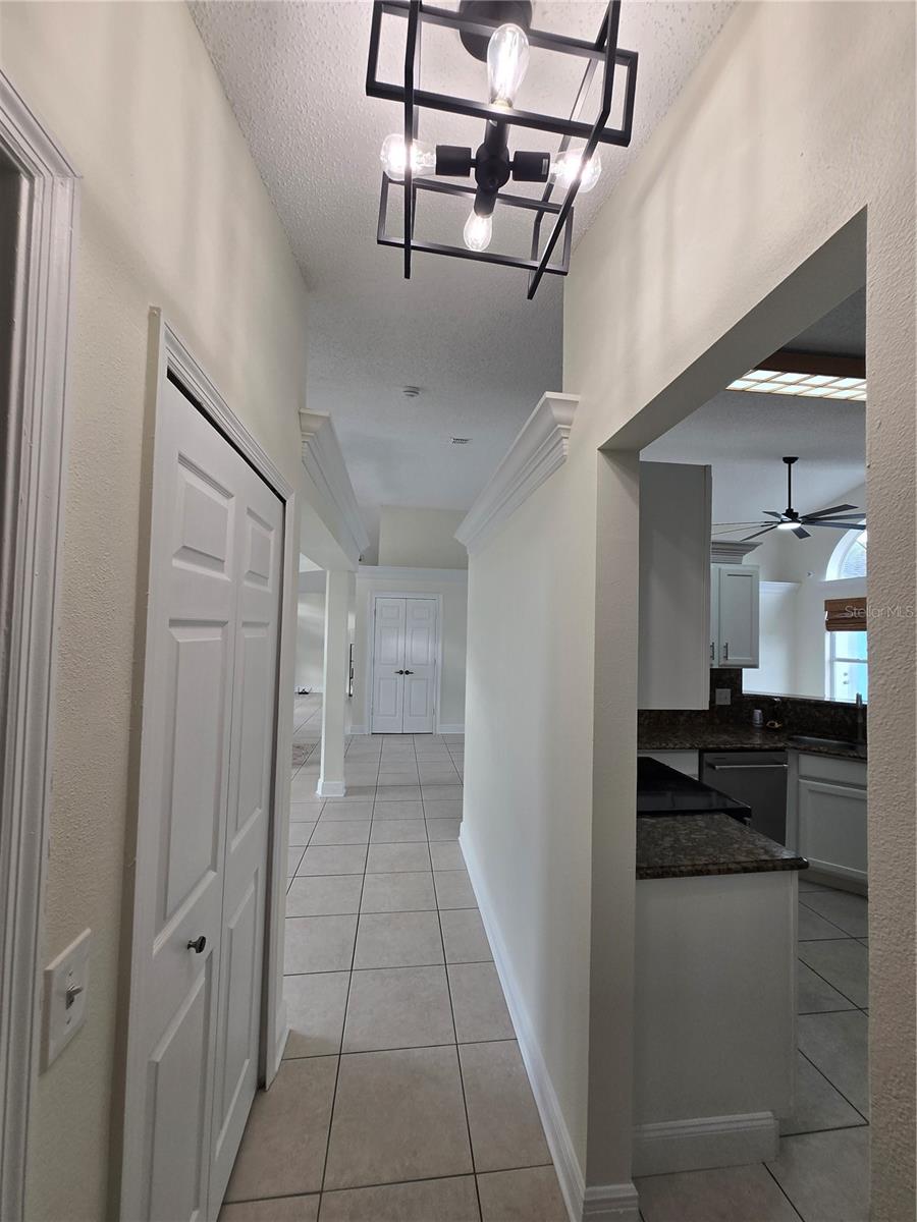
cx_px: 458
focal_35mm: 13
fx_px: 459
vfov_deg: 106.2
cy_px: 611
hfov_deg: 89.9
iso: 40
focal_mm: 1.7
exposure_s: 1/60
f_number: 2.2
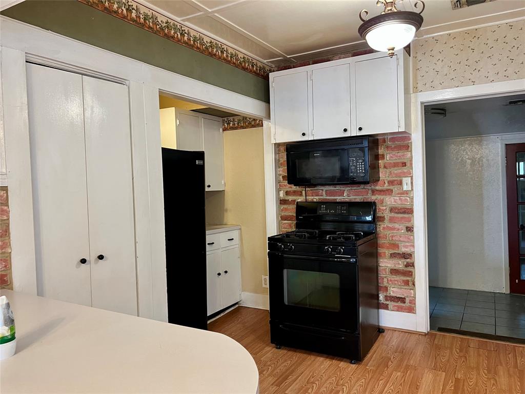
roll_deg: +1.8
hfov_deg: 67.3
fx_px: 394
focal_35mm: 26
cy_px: 197
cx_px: 262
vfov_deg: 53.1
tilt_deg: -1.1
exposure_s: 1/60
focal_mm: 5.7
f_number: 1.5
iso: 250
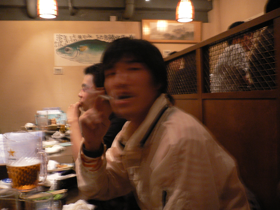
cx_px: 140
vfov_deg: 40.7
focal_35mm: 35
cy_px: 105
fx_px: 283
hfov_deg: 52.6
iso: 200
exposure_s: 1/8
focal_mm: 5.8
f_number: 2.8
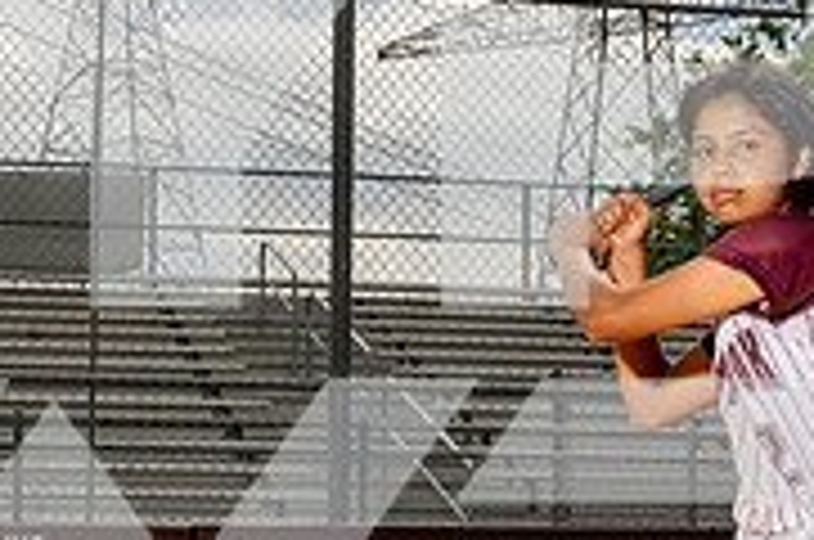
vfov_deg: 12.6
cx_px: 369
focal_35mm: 106
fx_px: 2393
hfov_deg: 19.3
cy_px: 619
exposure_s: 1/250
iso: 100
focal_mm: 33
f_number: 16
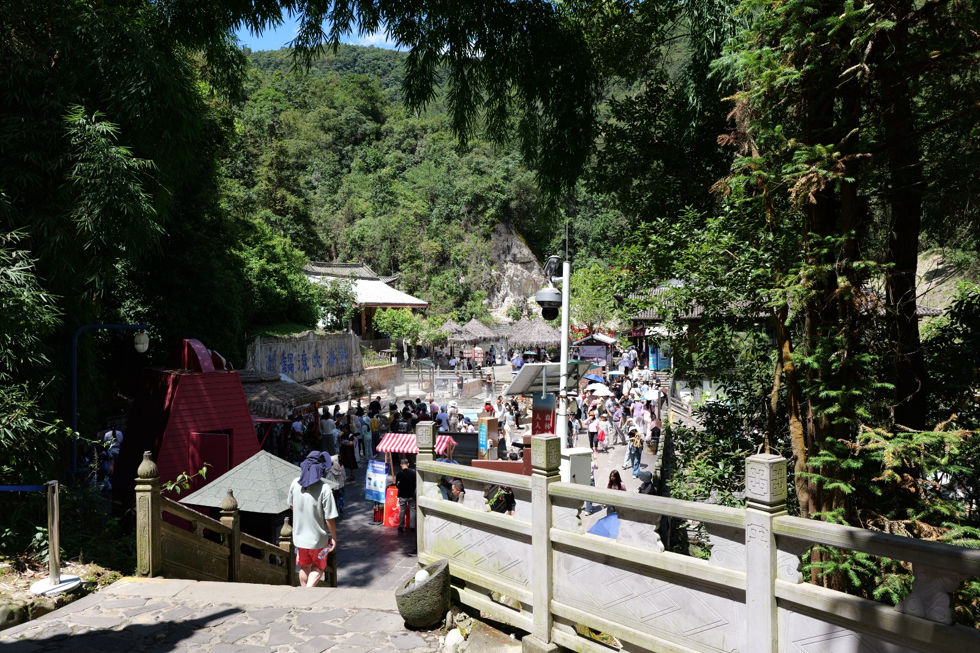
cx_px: 490
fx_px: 653
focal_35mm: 24
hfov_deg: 73.8
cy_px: 326
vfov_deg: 53.1
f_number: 5.6
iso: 100
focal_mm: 24
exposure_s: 1/200
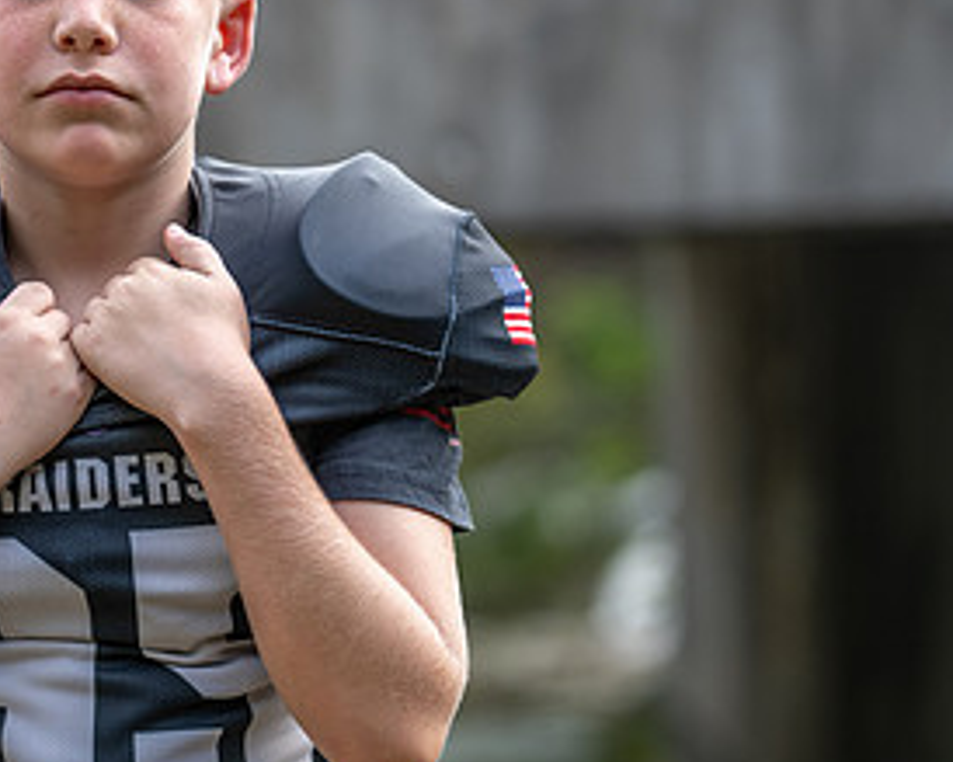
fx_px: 5103
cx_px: 52
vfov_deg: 8.5
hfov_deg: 10.6
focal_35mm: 181
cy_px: 347
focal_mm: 91
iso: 160
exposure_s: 1/320
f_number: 2.8
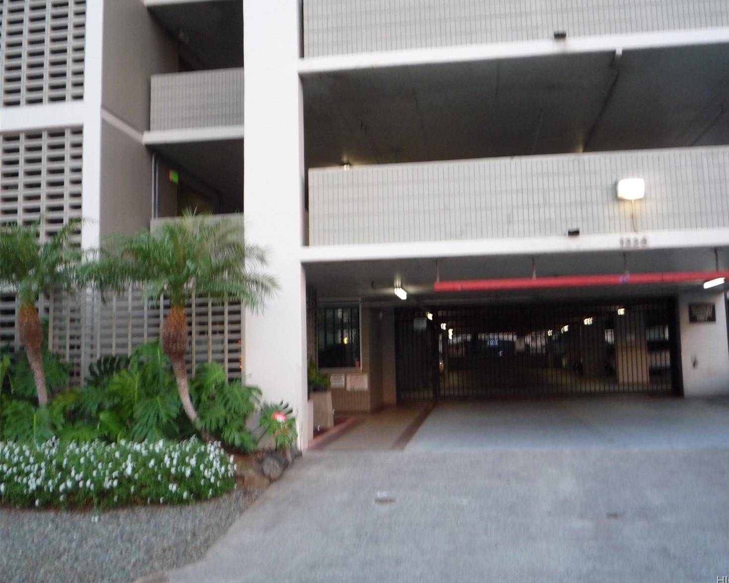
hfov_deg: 55.6
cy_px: 291
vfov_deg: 45.8
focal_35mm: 32
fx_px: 690
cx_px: 398
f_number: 3.3
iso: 250
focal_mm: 5.2
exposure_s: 1/30
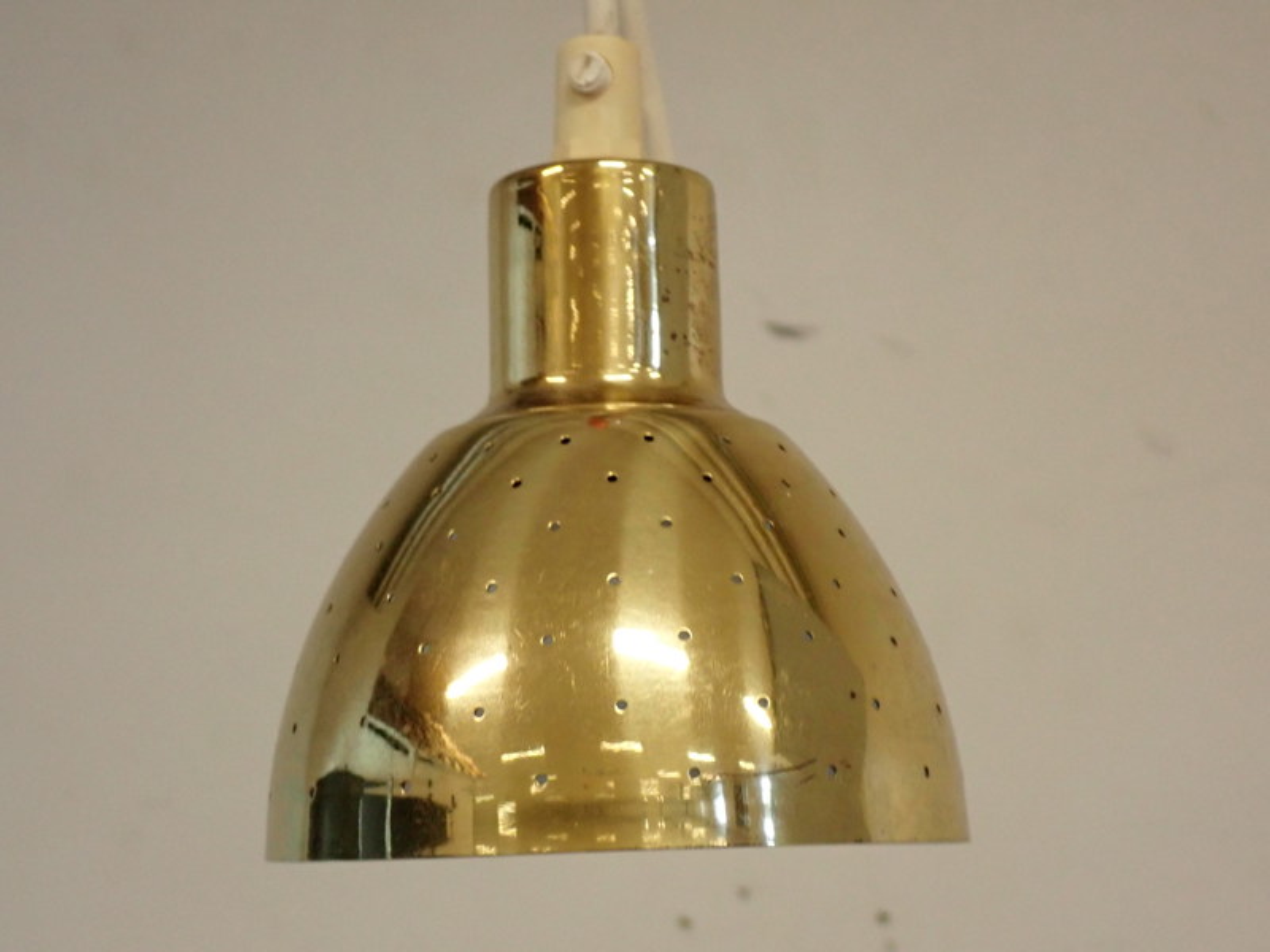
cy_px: 476
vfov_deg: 29.1
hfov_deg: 38.2
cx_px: 635
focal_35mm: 50
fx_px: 1834
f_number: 3.8
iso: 800
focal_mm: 8.79
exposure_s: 1/30
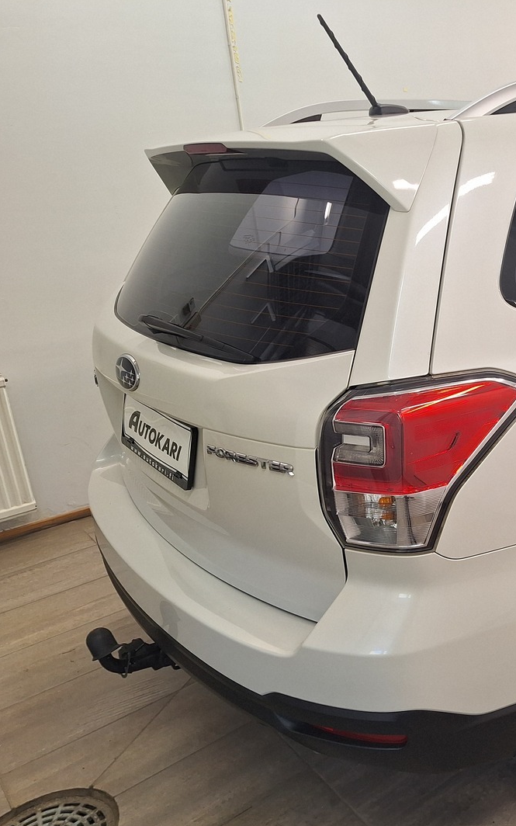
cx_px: 556
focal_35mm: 33
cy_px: 415
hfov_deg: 33.7
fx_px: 743
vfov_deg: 58.1
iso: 80
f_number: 1.8
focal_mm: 5.54
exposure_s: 1/100
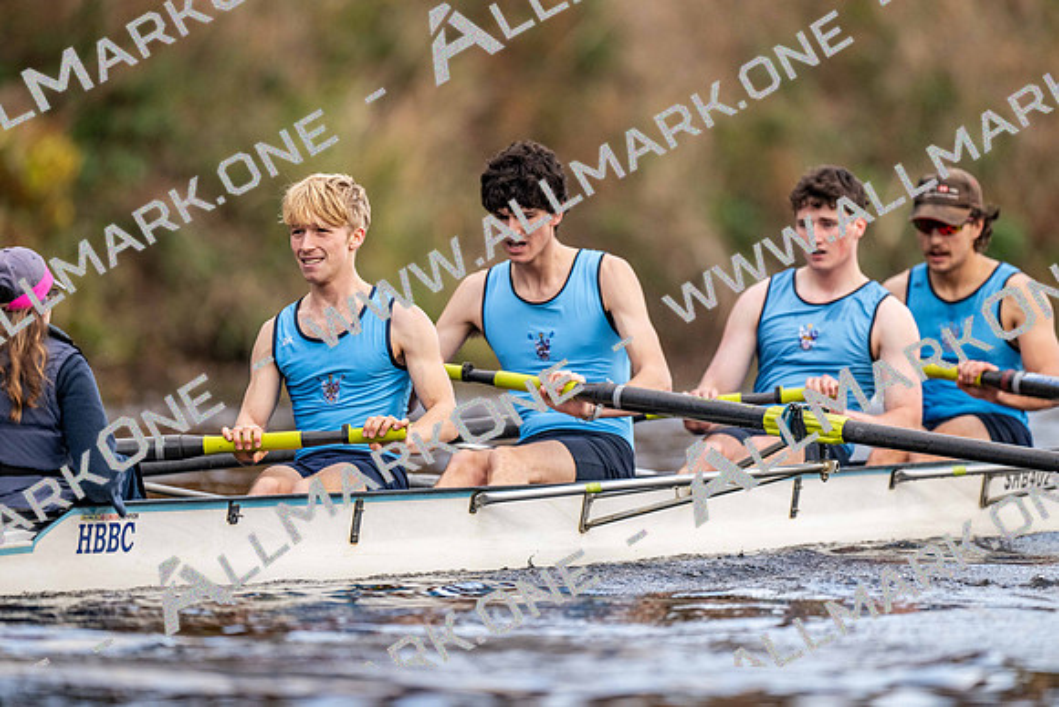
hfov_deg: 3.4
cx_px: 530
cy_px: 354
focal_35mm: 600
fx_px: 17653
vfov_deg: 2.3
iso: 1600
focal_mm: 600
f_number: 4
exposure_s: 1/2500
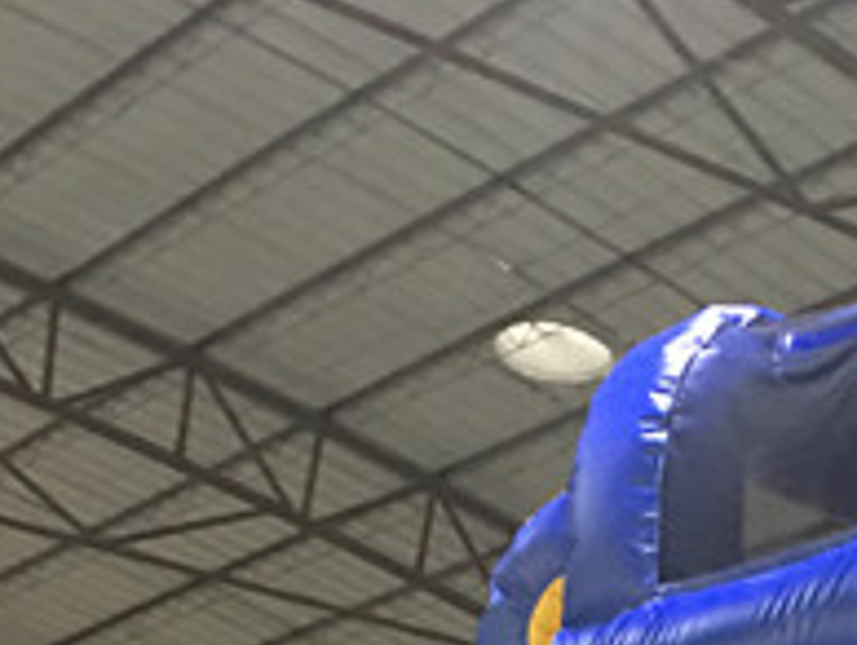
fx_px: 2776
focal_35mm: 112
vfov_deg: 12.1
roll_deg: +0.3
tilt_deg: +7.1
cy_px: 1184
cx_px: 817
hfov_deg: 17.2
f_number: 2.2
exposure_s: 1/4
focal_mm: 4.15
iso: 100
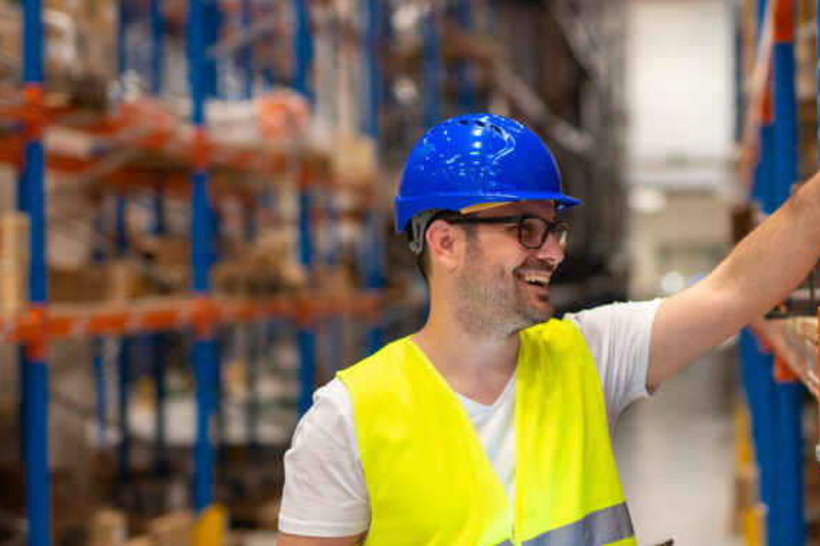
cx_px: 504
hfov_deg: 22.6
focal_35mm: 90
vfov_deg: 15.2
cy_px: 273
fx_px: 2049
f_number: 1.6
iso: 500
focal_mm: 50
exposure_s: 1/100
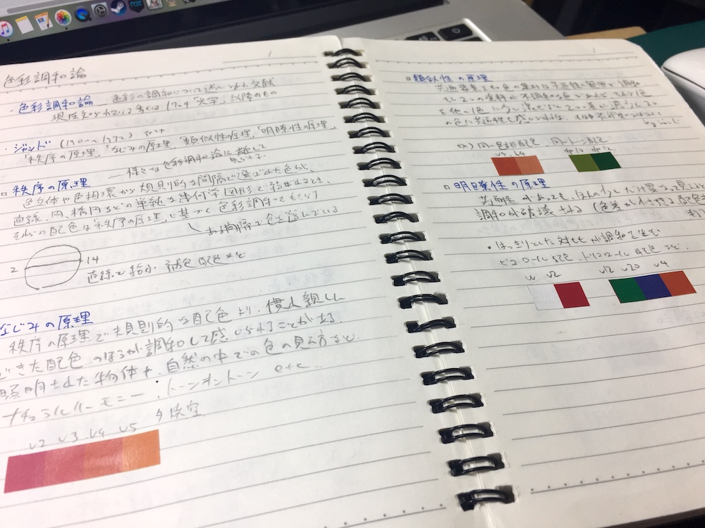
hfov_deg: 61.7
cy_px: 264
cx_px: 352
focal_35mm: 29
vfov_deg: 48.2
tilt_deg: -51.9
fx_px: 591
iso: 32
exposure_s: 1/50
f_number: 2.2
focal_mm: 4.15
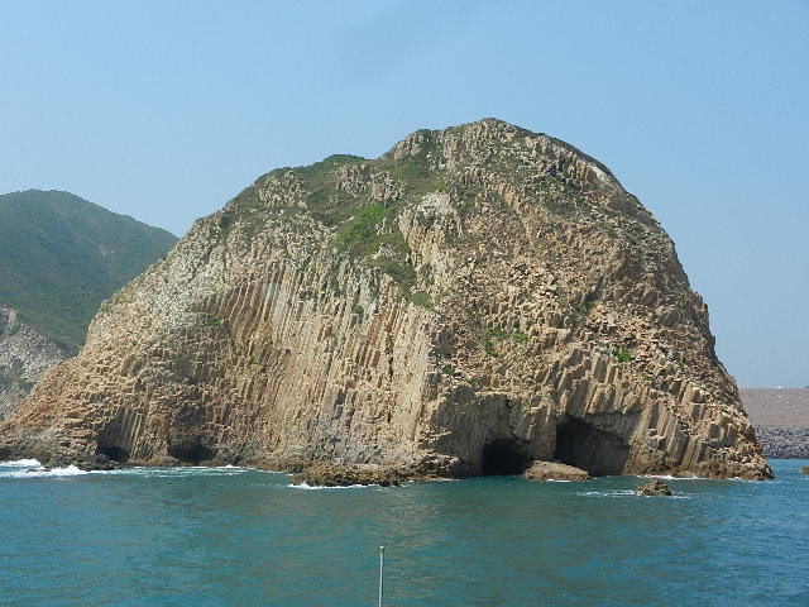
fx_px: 888
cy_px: 304
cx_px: 404
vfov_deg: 37.7
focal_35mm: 38
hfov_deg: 49.0
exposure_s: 1/1600
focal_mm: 6.9
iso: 160
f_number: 4
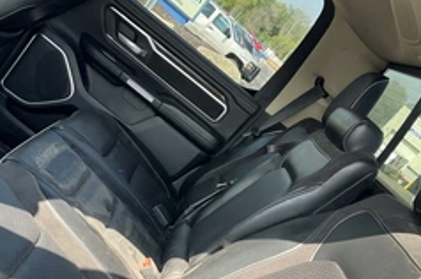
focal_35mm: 49
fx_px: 572
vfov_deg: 27.2
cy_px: 201
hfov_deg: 40.3
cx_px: 179
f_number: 1.8
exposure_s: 1/122
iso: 25
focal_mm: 3
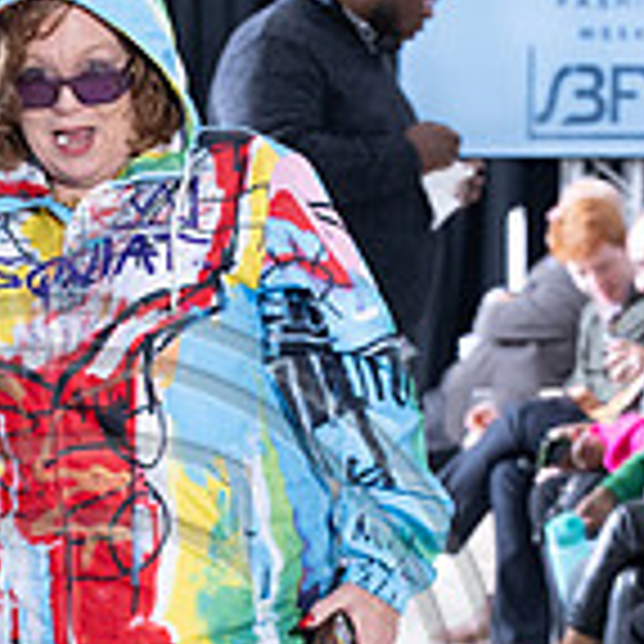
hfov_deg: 7.1
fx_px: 5178
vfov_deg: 7.1
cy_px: 748
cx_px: 54
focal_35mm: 246
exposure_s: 1/160
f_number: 7.1
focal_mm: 92
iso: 1250
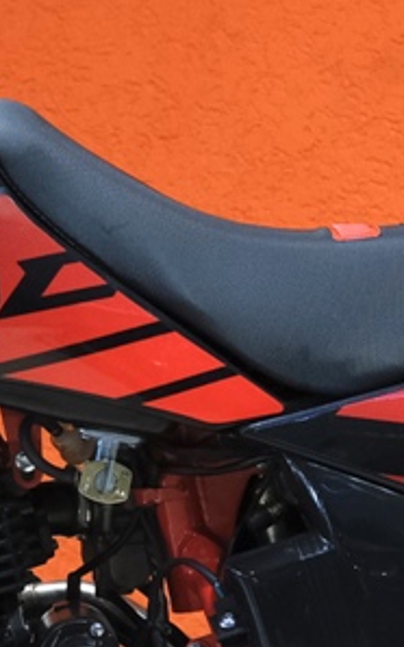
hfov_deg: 4.1
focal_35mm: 323
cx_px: 74
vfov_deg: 6.5
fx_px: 5696
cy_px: 496
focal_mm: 39.3
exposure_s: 1/125
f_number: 4
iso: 1600
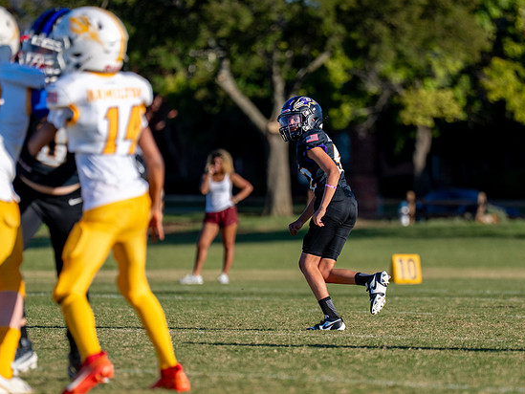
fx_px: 4991
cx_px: 310
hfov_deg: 6.0
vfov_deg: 4.5
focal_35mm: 329
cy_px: 252
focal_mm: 191
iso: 160
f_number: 2.8
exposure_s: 1/3200
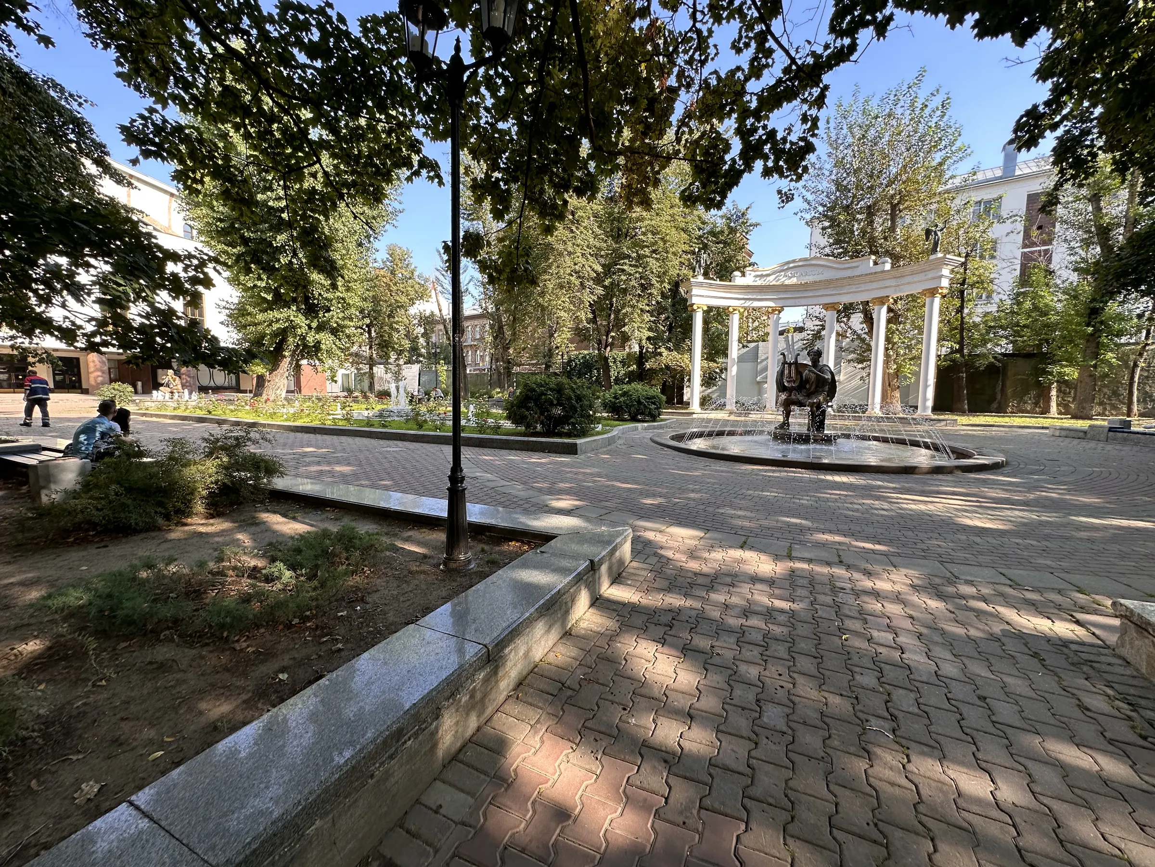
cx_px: 578
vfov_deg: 85.7
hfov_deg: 102.1
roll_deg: -0.2
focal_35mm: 14
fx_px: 467
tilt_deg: -5.0
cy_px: 434
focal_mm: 2.22
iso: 40
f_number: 2.2
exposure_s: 1/243
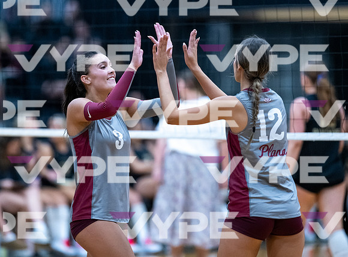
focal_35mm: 291
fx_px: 2904
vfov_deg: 5.1
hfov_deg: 6.9
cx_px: 128
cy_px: 85
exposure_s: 1/1600
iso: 3200
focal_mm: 200
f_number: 2
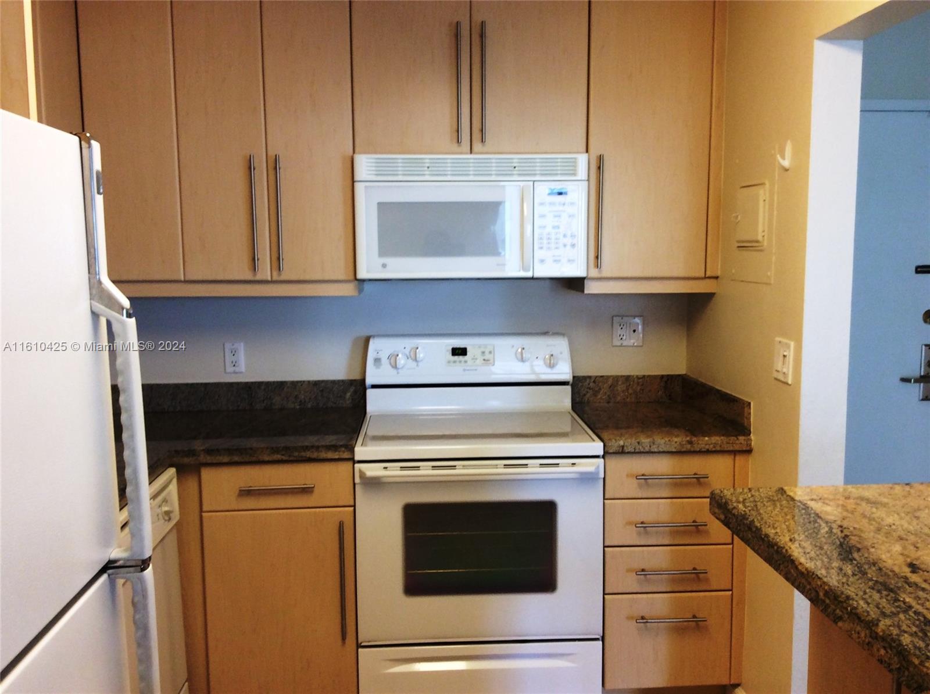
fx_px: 858
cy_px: 347
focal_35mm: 32
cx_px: 465
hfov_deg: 56.9
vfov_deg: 44.0
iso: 50
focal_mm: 3.3
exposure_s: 1/24
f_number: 2.4
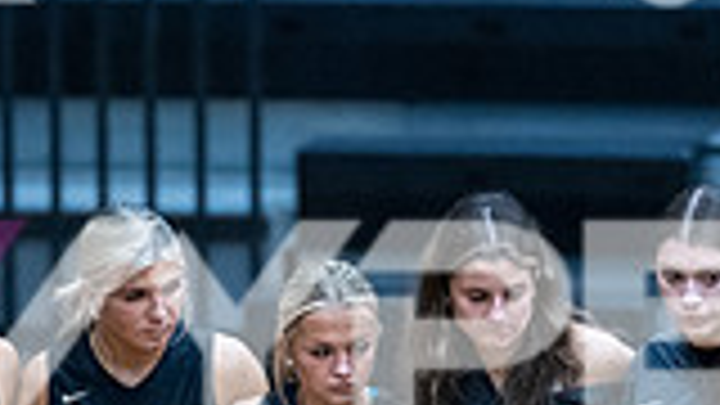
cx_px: 388
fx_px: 16972
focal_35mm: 889
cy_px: 399
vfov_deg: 1.4
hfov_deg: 2.4
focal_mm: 200
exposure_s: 1/1600
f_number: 2
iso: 3200
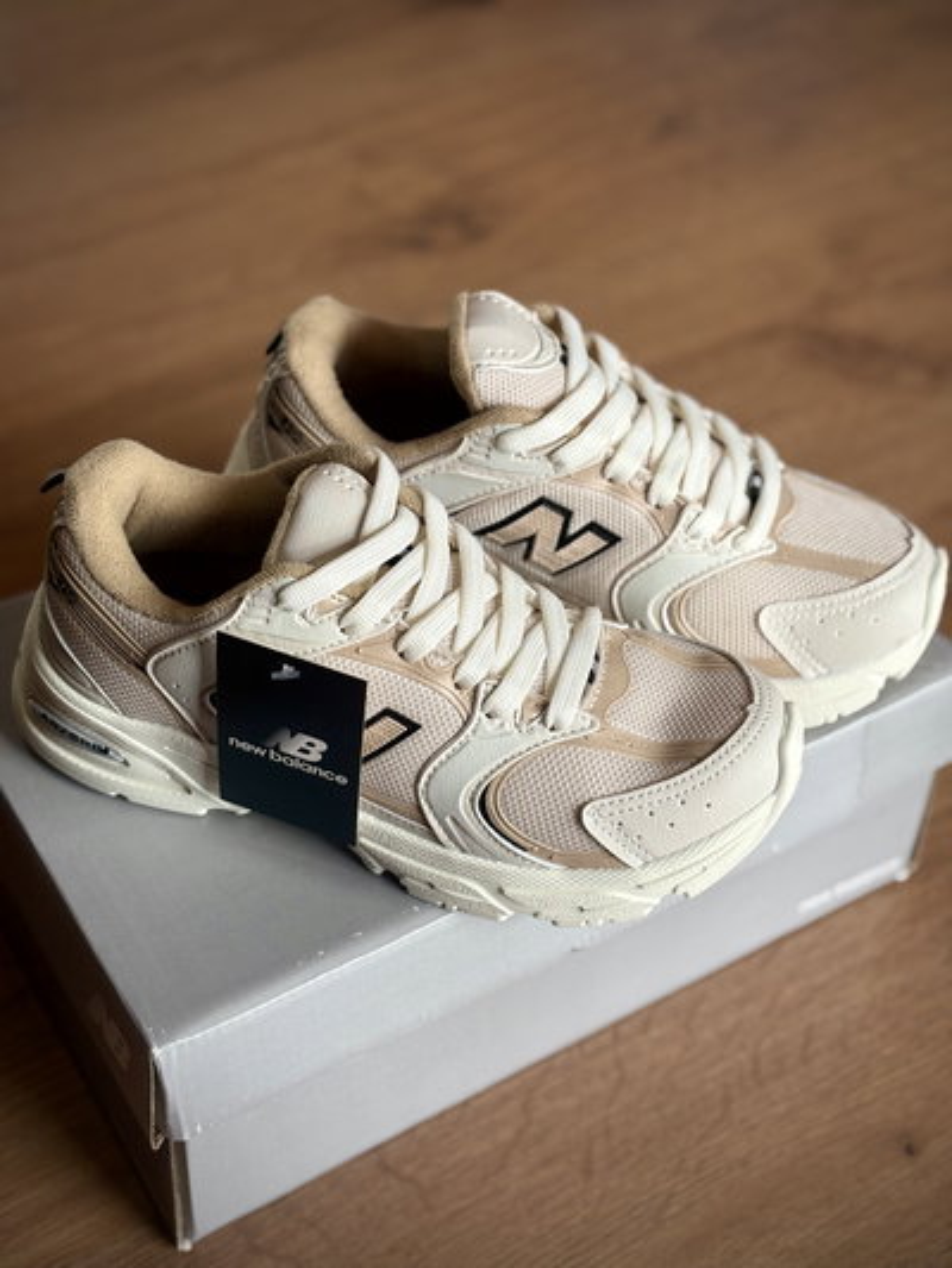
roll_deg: -2.4
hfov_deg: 28.0
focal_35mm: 52
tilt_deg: -43.2
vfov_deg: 36.8
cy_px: 634
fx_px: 1906
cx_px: 476
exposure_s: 1/65
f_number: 1.6
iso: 50
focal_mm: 5.96
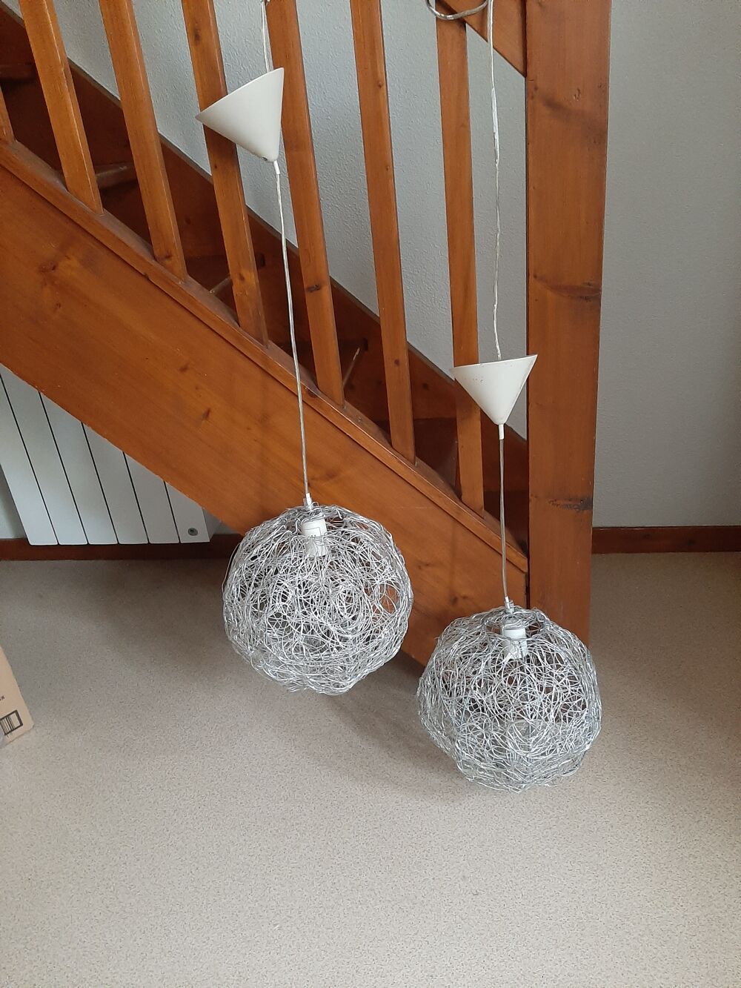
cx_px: 370
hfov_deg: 53.1
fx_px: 742
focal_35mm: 26
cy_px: 494
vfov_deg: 67.3
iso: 400
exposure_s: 1/20
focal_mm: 3.93
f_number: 1.7
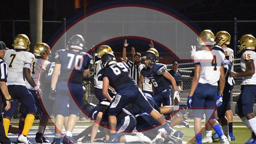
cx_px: 128
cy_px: 84
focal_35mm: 309
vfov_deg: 3.9
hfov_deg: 7.0
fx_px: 2094
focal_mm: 195
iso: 12800
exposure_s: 1/200
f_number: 5.3
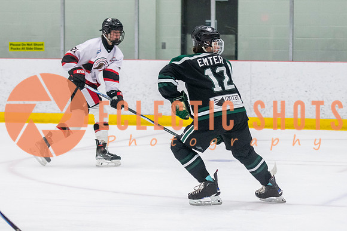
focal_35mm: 187
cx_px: 191
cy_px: 112
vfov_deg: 7.4
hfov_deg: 11.0
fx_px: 1802
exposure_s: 1/640
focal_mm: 92
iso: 3200
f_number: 3.2
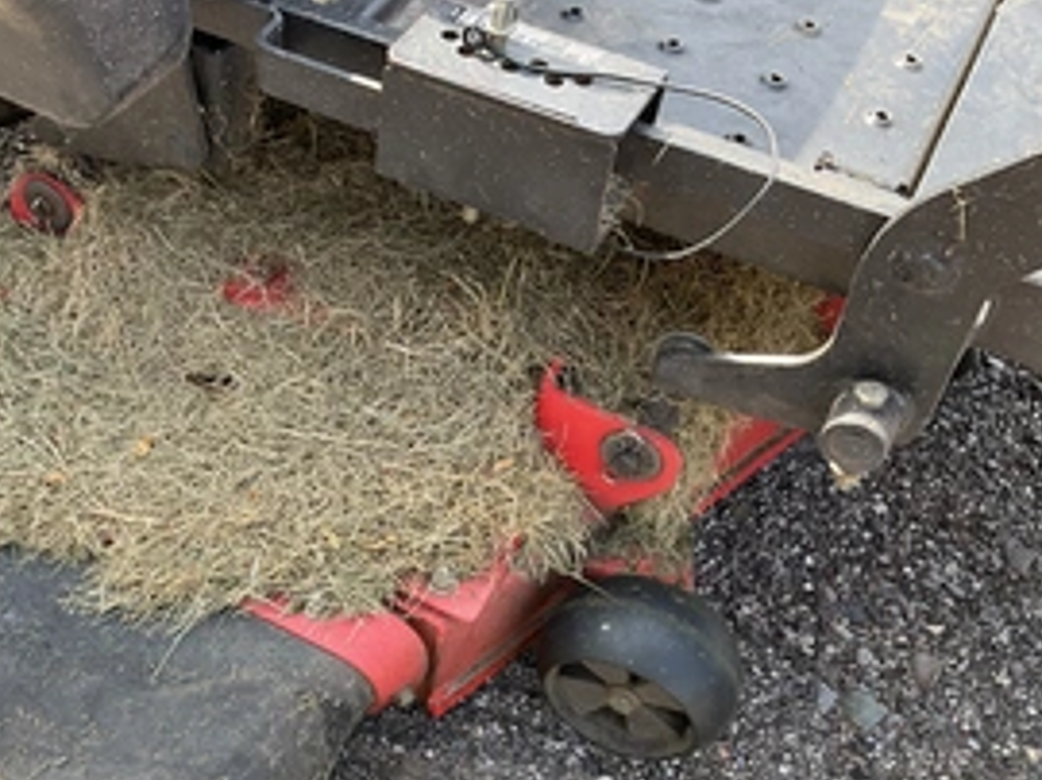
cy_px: 575
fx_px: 1293
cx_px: 320
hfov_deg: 43.1
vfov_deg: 33.0
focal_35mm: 43
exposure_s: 1/222
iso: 25
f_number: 1.8
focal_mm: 3
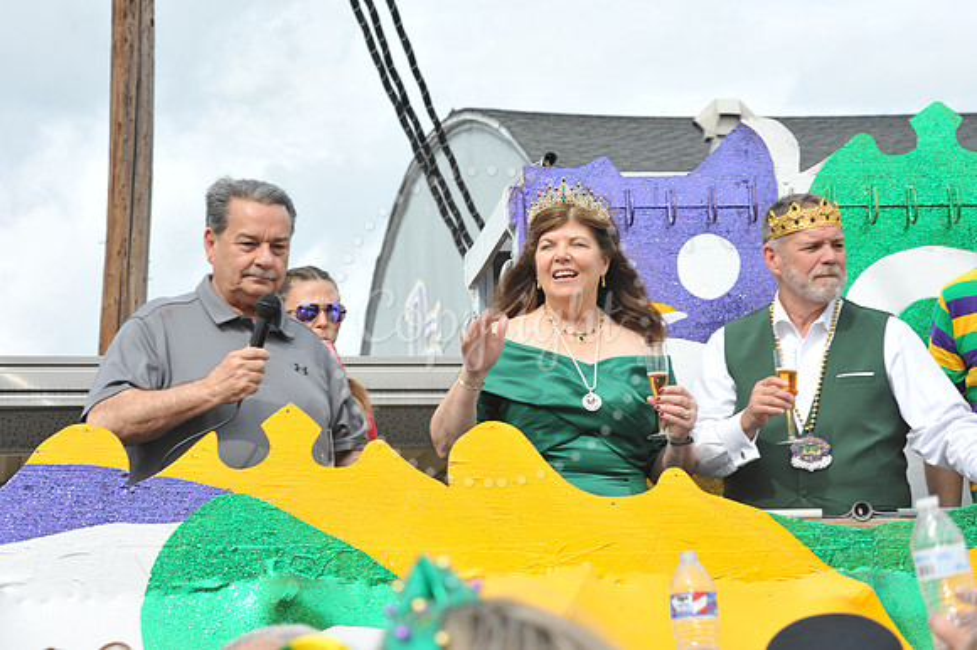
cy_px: 325
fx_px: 3390
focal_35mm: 125
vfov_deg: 11.0
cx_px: 488
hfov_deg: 16.4
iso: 200
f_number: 13
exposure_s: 1/100
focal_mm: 125
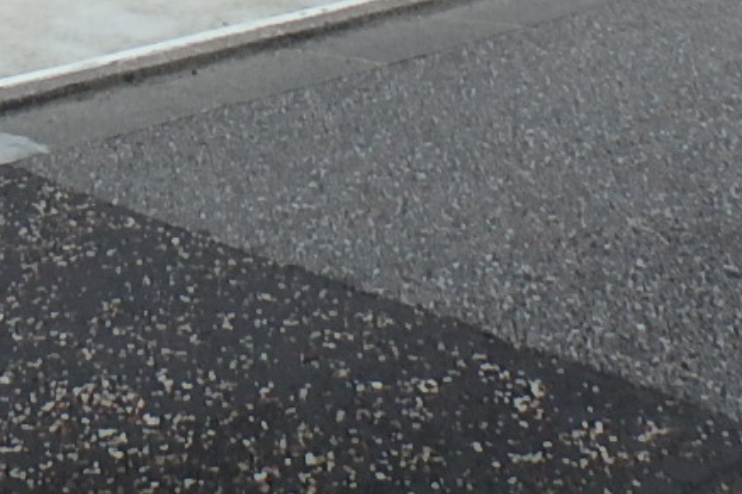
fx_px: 1978
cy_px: -713
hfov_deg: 21.0
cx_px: 168
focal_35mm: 96
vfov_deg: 11.6
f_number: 3.5
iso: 125
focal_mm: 3.7
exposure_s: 1/640
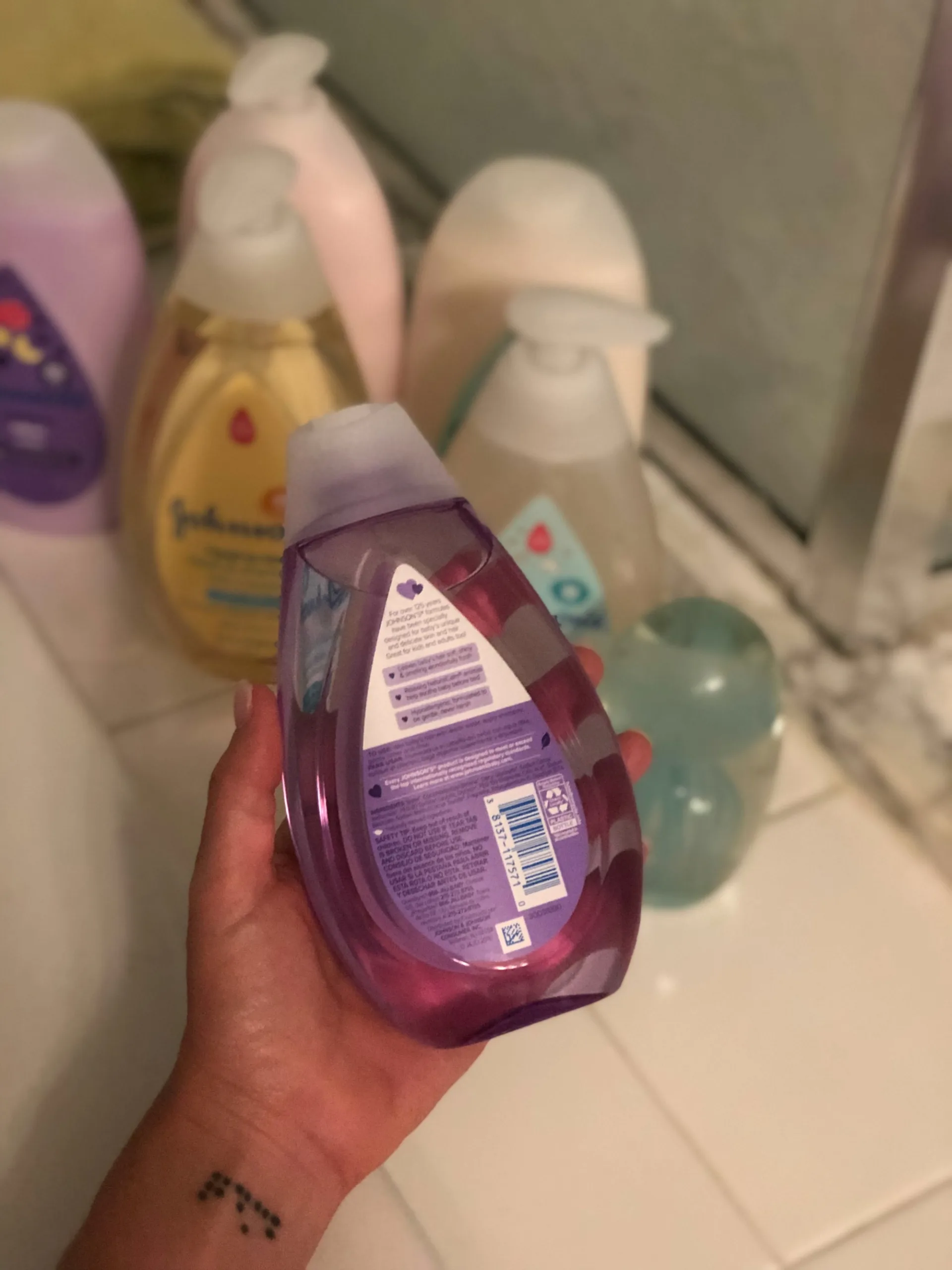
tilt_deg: -41.9
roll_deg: -5.3
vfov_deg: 33.8
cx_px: 476
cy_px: 635
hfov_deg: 25.7
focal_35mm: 57
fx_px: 2090
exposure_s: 1/30
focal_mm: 6.6
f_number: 2.8
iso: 800
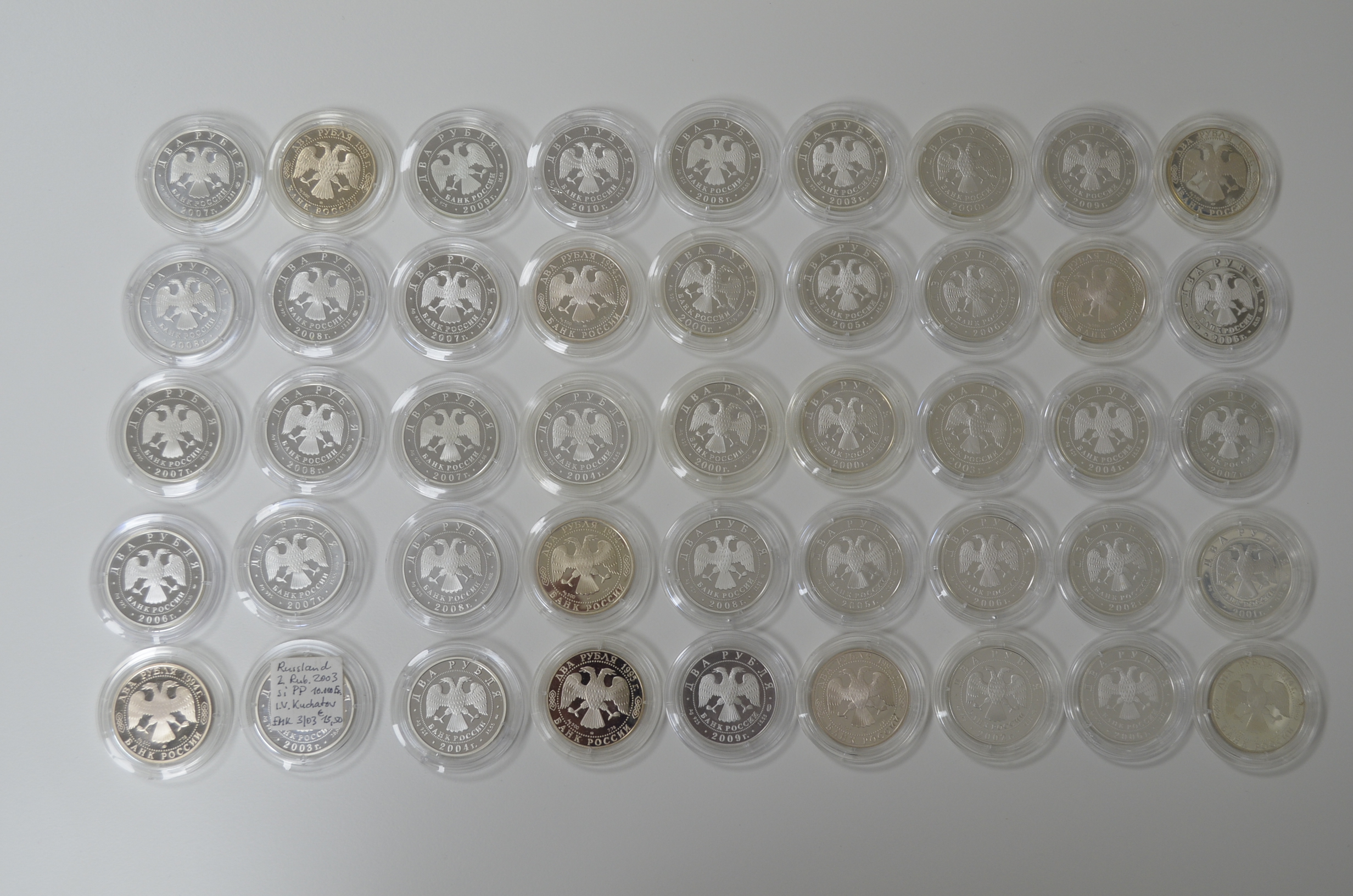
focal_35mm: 44
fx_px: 1631
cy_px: 448
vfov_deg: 30.7
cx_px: 676
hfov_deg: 45.0
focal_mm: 29
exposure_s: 1/60
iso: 400
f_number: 5.6
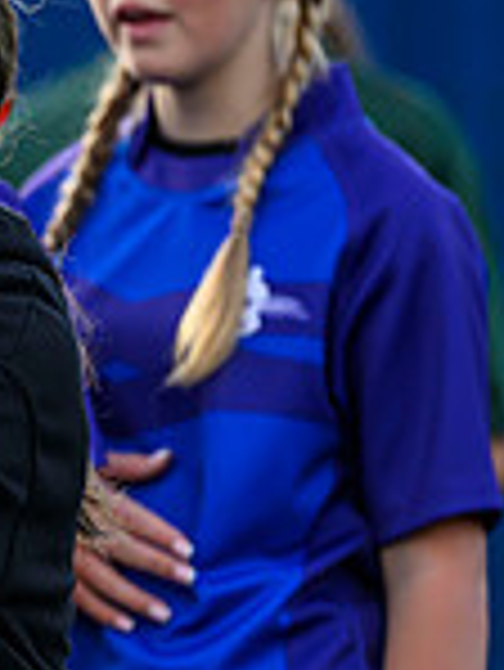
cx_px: -742
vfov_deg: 1.3
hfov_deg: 1.0
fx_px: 29039
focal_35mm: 1498
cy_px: 286
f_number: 3.2
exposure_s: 1/1600
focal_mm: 400
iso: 500
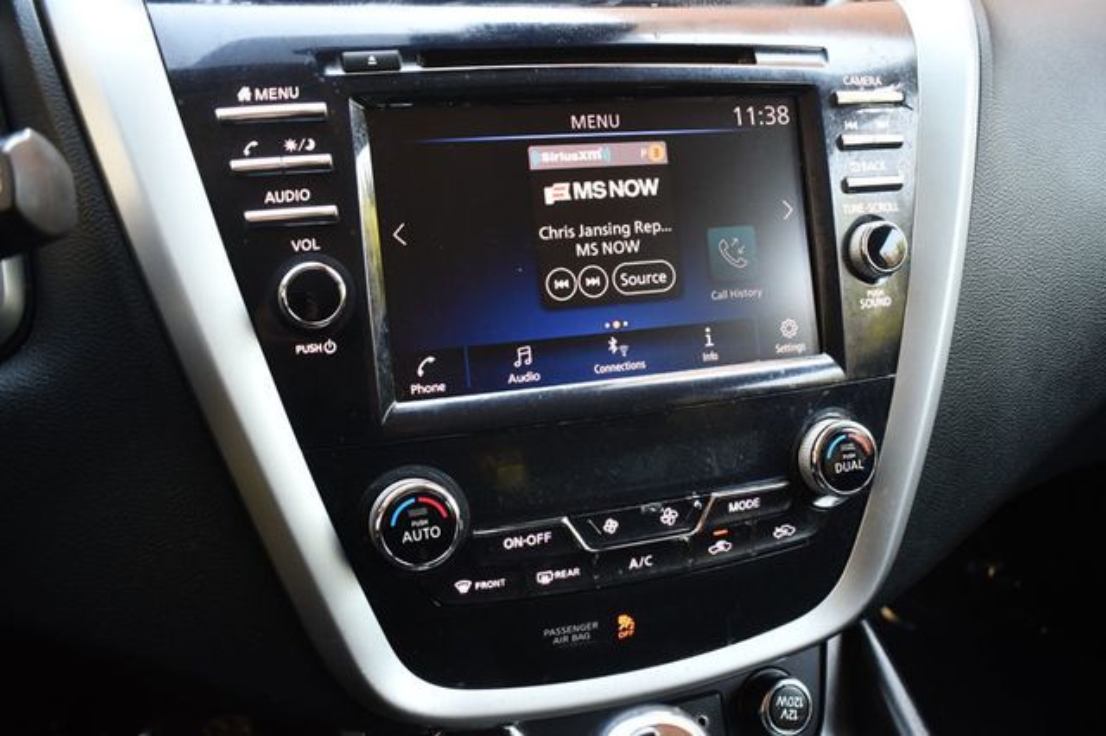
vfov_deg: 39.9
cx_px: 553
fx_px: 1013
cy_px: 368
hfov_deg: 57.2
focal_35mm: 33
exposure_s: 1/125
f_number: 3.8
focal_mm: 22
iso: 1250
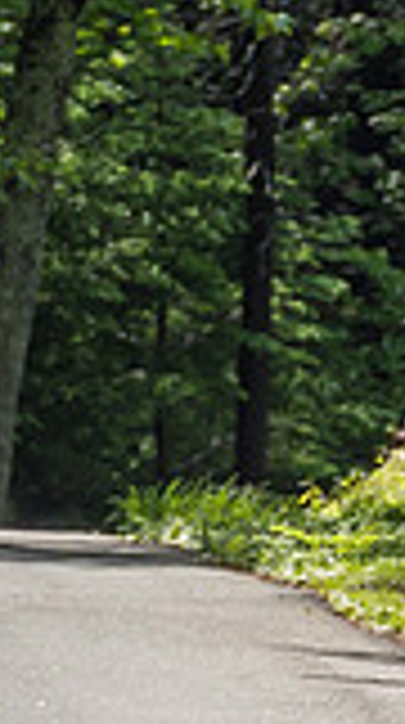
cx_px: 1435
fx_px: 20410
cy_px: 246
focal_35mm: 1064
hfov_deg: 1.1
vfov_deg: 2.0
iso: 200
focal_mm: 200
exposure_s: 1/500
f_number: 5.6
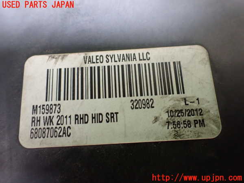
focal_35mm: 30
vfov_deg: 46.8
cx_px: 122
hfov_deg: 60.0
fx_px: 211
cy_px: 92
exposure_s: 1/40
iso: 800
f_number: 2.3
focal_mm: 5.4
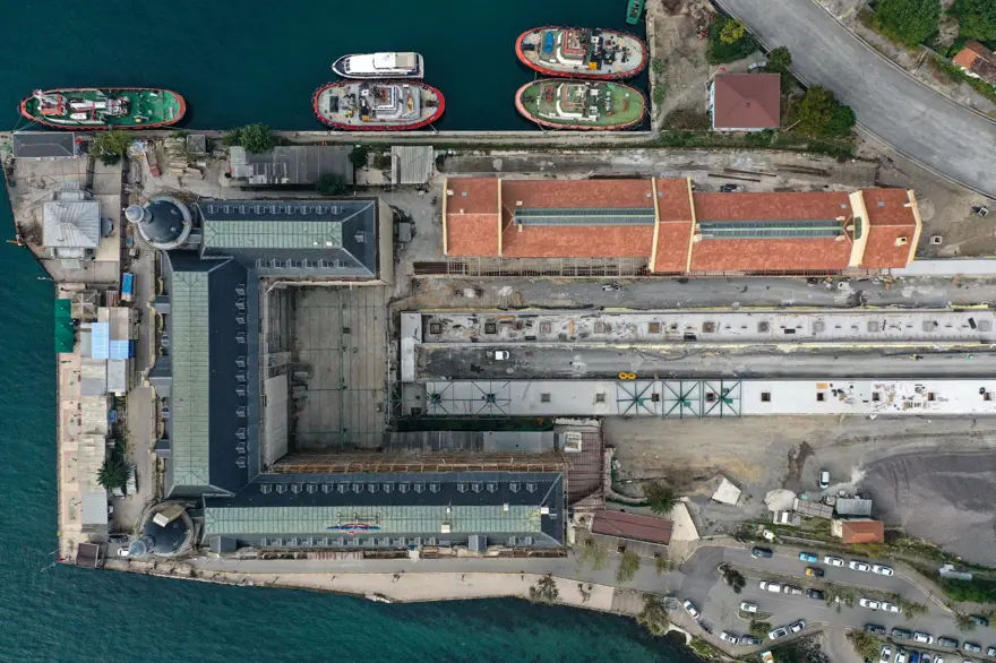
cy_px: 332
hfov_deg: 65.5
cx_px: 498
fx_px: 774
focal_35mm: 28
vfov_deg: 46.4
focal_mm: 10.26
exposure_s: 1/2000
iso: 200
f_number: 3.2
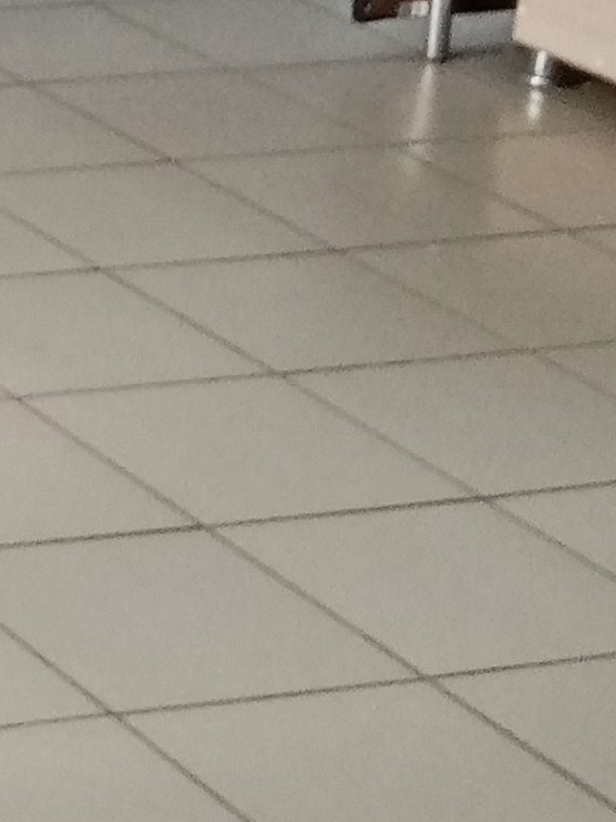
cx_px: -1045
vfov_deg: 13.5
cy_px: -108
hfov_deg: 9.0
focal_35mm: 143
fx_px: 3393
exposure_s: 1/25
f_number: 1.8
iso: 304
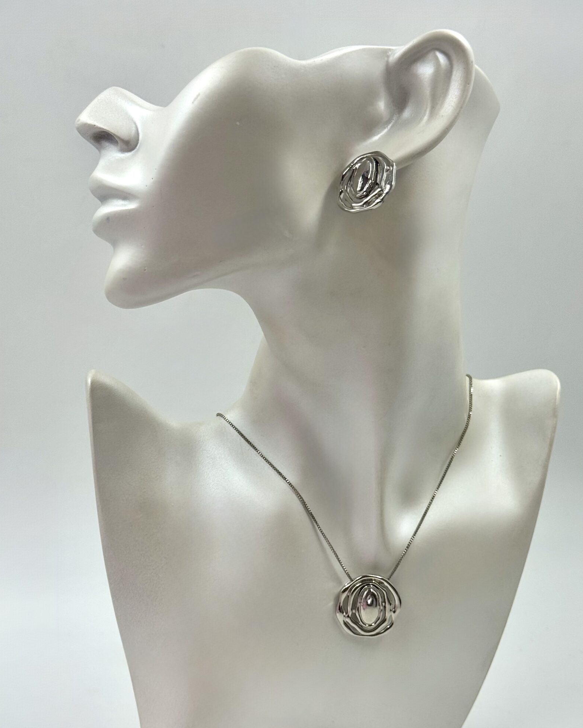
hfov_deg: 25.0
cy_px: 426
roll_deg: +0.3
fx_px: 1316
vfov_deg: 30.9
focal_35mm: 61
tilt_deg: -16.4
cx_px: 307
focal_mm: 6.76
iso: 64
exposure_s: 1/1395
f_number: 1.78
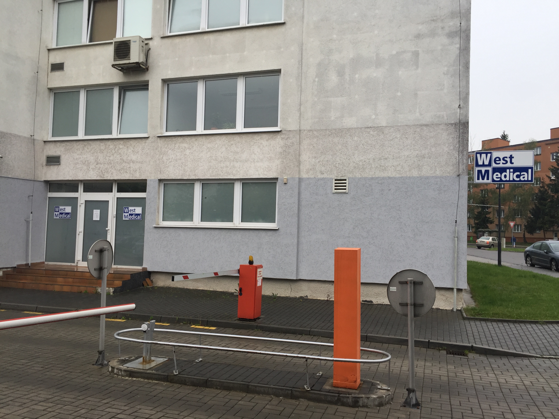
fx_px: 468
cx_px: 280
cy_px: 210
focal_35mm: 29
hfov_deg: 61.7
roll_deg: -2.2
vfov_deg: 48.2
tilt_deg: +0.9
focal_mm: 4.15
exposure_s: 1/455
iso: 32
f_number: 2.2
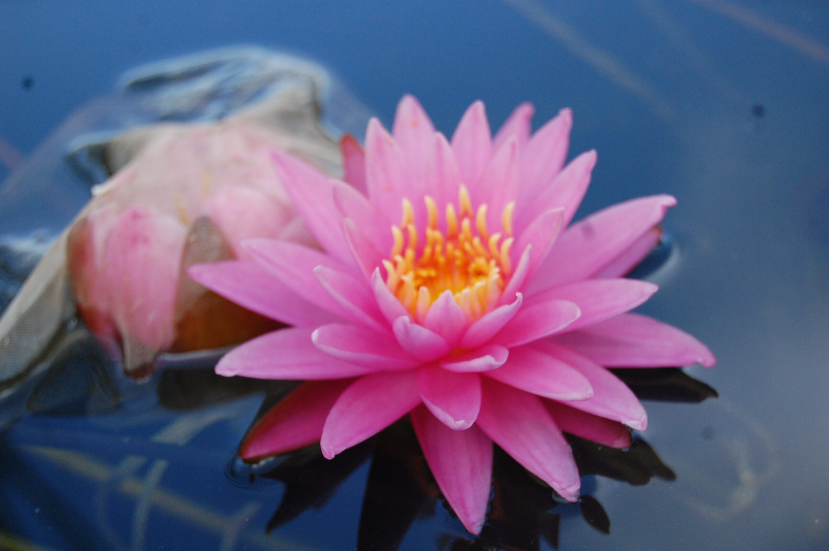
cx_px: 414
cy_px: 276
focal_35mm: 82
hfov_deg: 24.6
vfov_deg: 16.5
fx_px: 1898
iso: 800
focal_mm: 55
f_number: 5.6
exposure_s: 1/500
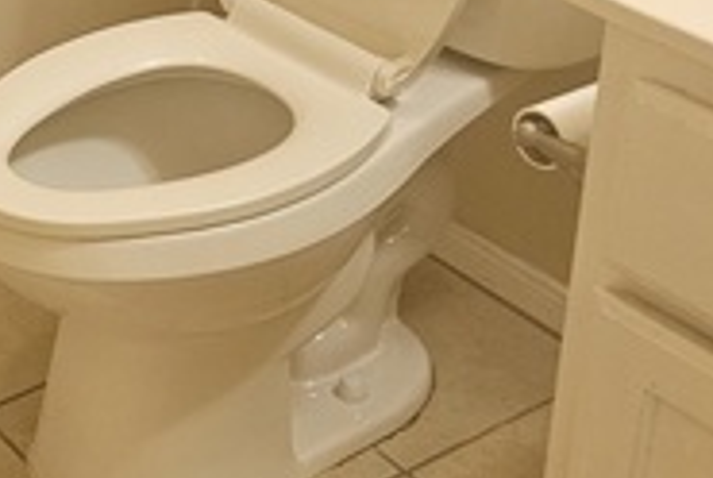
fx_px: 1706
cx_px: -170
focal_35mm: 86
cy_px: 6
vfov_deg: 15.7
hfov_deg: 21.7
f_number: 1.8
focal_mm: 5.4
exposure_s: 1/60
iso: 500
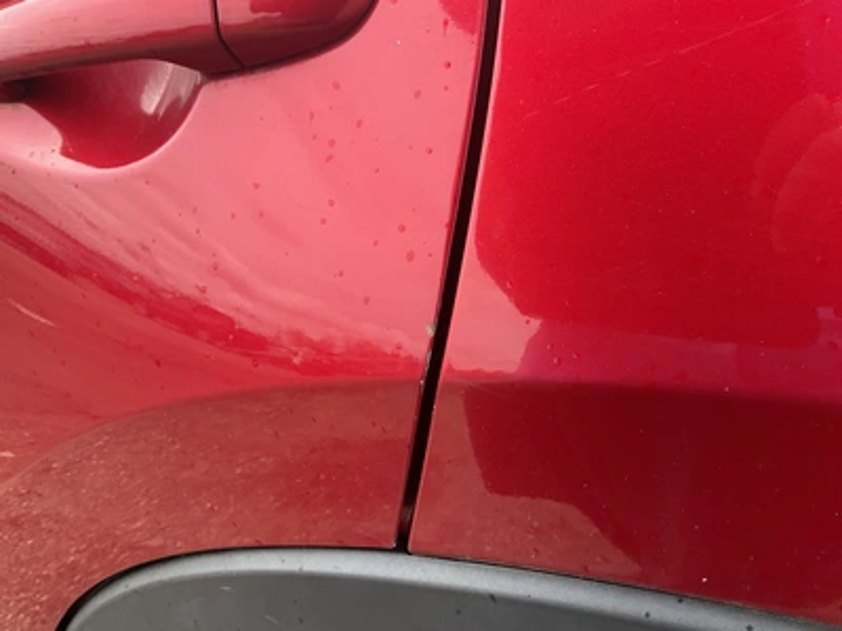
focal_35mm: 29
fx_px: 705
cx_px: 421
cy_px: 316
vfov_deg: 48.2
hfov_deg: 61.7
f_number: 1.8
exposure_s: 1/312
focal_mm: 3
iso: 25
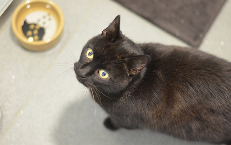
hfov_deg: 26.8
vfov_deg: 16.9
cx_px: 115
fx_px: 485
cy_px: 70
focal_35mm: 77
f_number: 2
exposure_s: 1/80
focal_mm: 50
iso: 1600
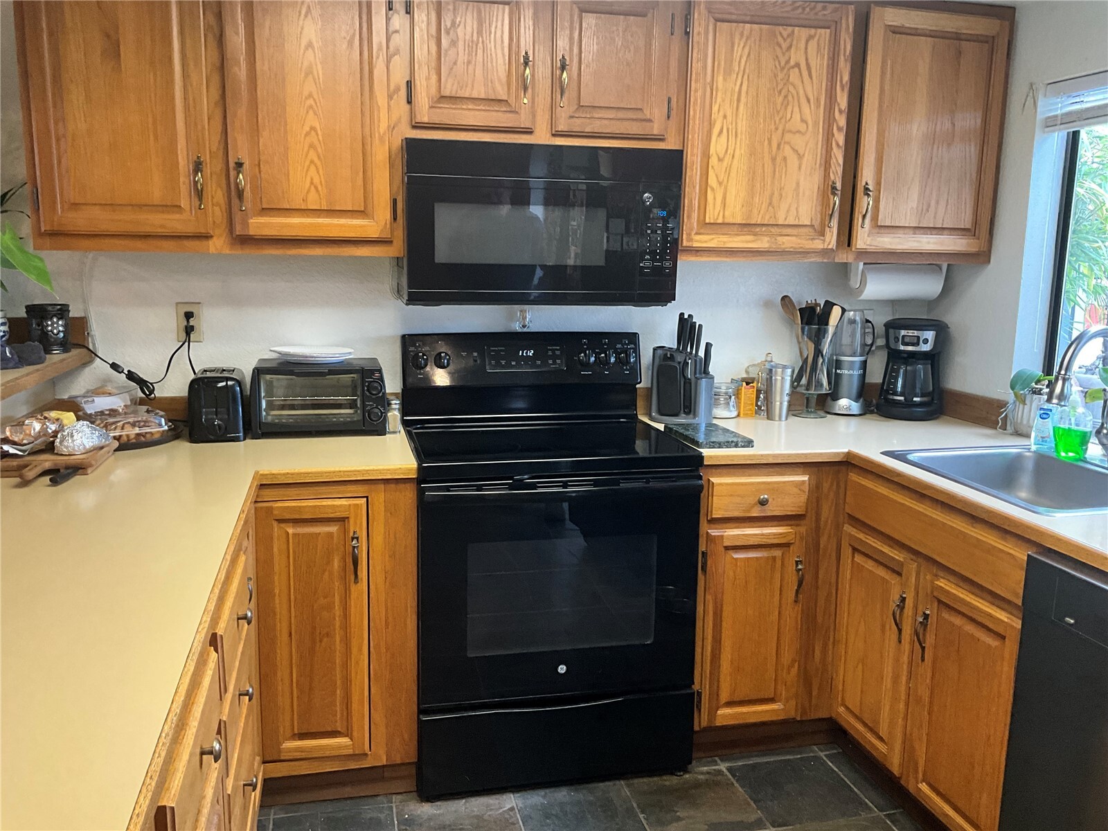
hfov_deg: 61.7
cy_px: 416
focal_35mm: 29
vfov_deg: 48.2
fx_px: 928
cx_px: 554
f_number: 1.8
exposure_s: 1/60
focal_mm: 3
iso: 160
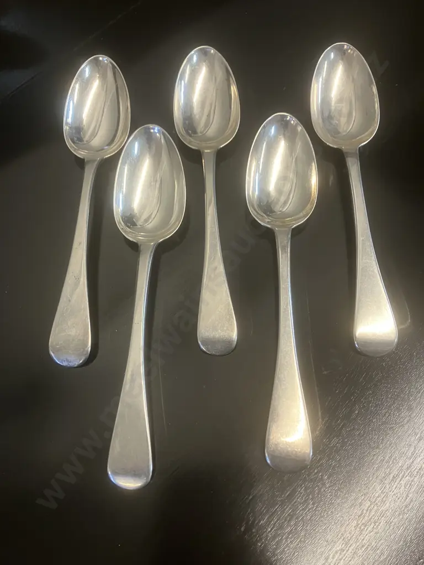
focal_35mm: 28
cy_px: 282
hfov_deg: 49.7
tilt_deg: -65.4
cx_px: 212
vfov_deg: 63.4
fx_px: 457
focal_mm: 3.99
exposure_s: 1/50
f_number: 1.8
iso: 250
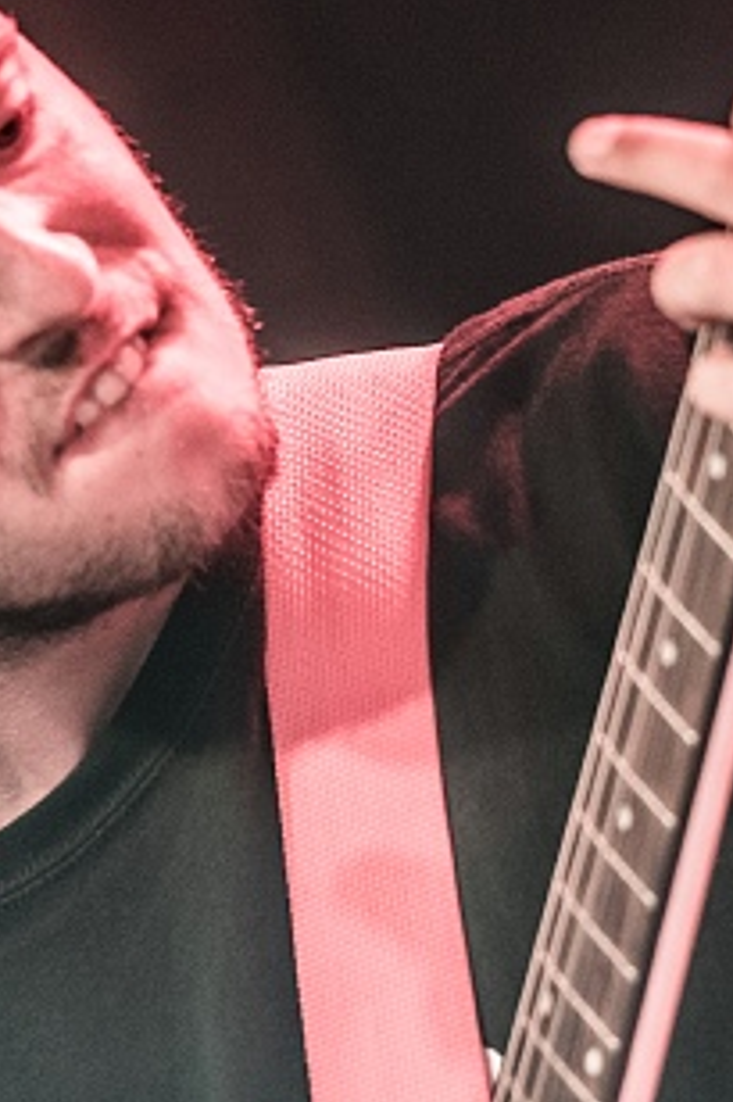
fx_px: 21463
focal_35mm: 702
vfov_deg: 2.9
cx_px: 333
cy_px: 386
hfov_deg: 2.0
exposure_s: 1/100
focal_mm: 200
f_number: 2.8
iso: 1000
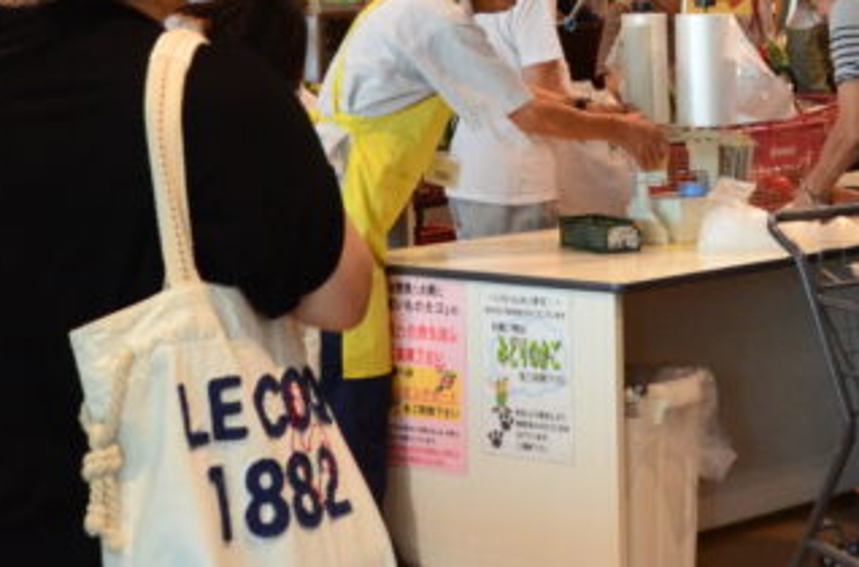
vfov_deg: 11.3
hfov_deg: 17.6
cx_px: 651
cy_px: -238
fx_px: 2760
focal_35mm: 116
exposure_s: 1/90
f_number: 8
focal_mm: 24
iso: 1600
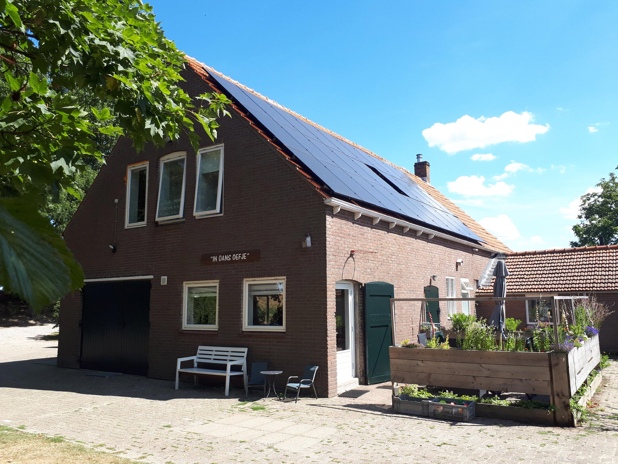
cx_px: 309
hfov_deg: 65.3
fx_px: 482
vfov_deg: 51.4
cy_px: 232
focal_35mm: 27
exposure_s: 1/640
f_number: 1.9
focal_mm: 3.6
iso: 40
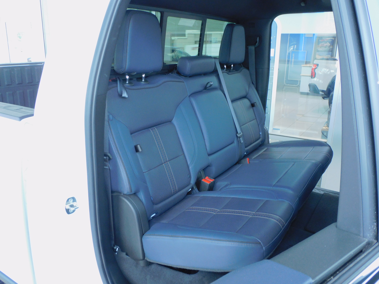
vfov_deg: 46.8
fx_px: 328
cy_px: 142
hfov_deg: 60.0
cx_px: 190
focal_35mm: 30
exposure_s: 1/30
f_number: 3.5
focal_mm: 5.4
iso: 200
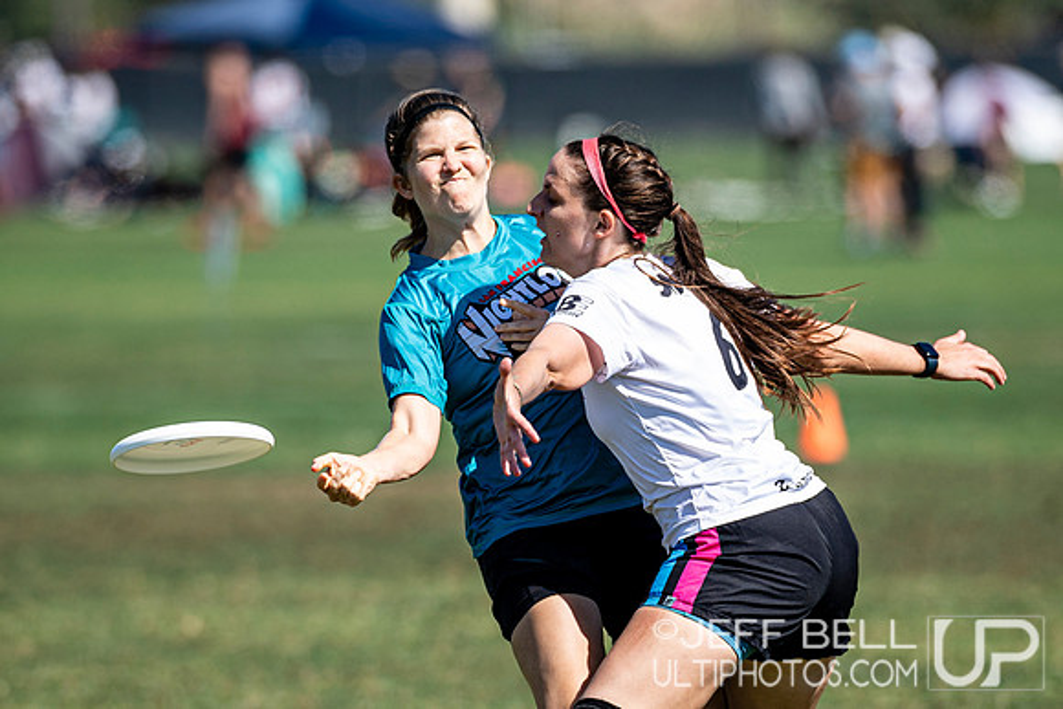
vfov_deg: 2.7
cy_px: 536
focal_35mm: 504
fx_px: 14879
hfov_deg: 4.1
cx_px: 556
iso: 160
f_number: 3.2
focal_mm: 260
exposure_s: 1/2500
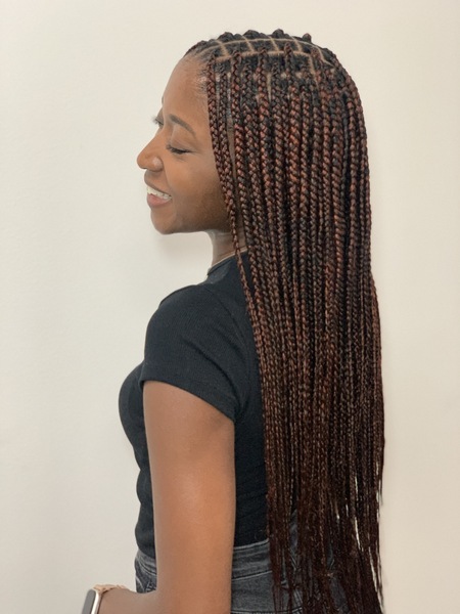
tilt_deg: -14.8
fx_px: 921
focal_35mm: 52
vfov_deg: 36.8
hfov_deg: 28.0
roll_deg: +2.5
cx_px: 230
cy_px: 307
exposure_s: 1/60
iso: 250
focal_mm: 6
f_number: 2.4
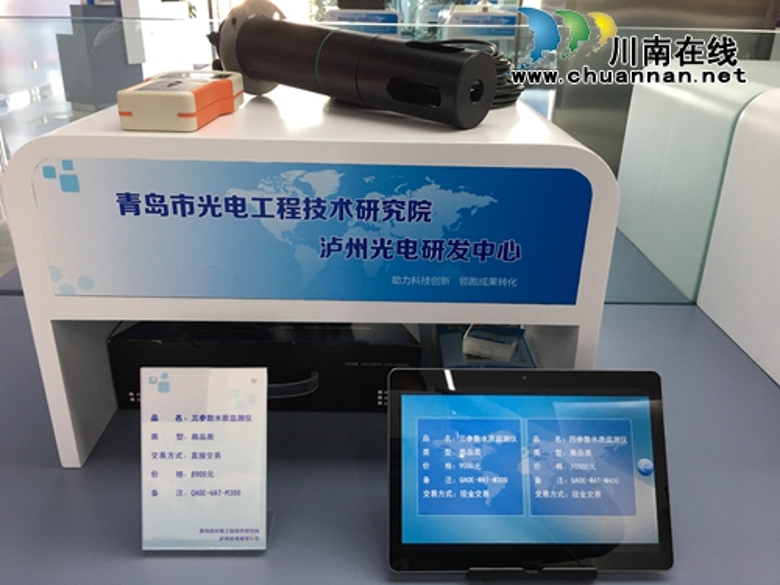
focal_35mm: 29
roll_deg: -2.0
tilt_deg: -23.9
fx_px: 653
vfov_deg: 48.2
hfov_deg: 61.7
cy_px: 292
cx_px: 390
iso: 40
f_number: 2.2
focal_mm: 4.15
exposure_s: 1/17
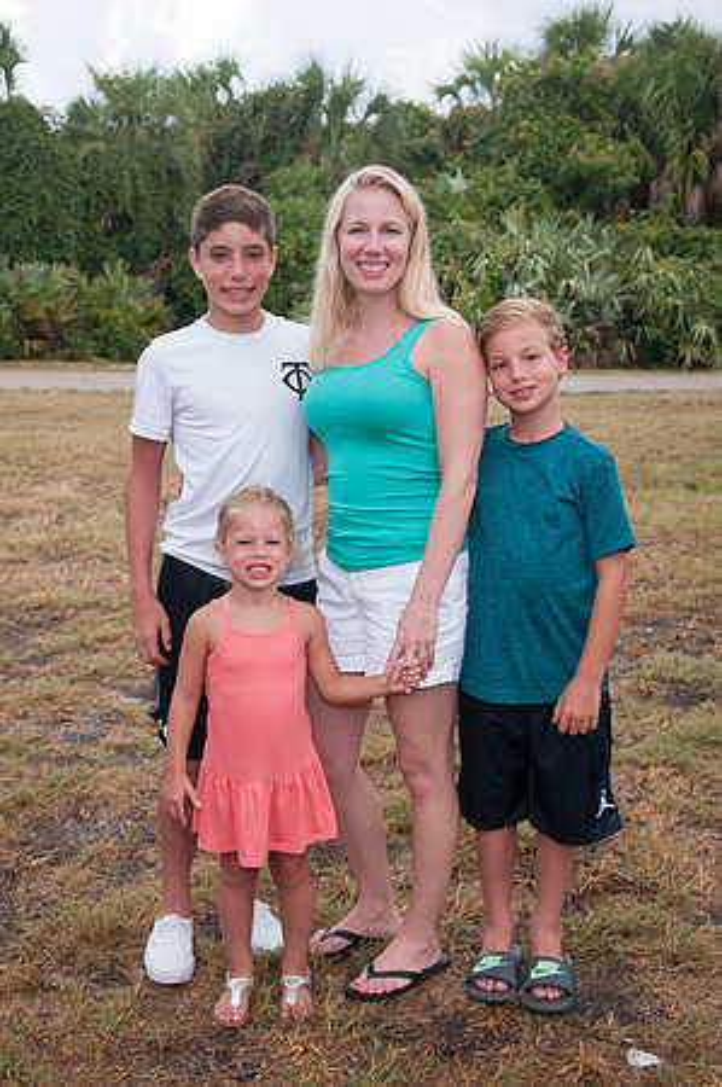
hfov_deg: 26.4
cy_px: 544
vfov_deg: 38.9
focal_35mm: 51
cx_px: 361
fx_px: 1538
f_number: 5.6
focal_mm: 34
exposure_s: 1/80
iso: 200
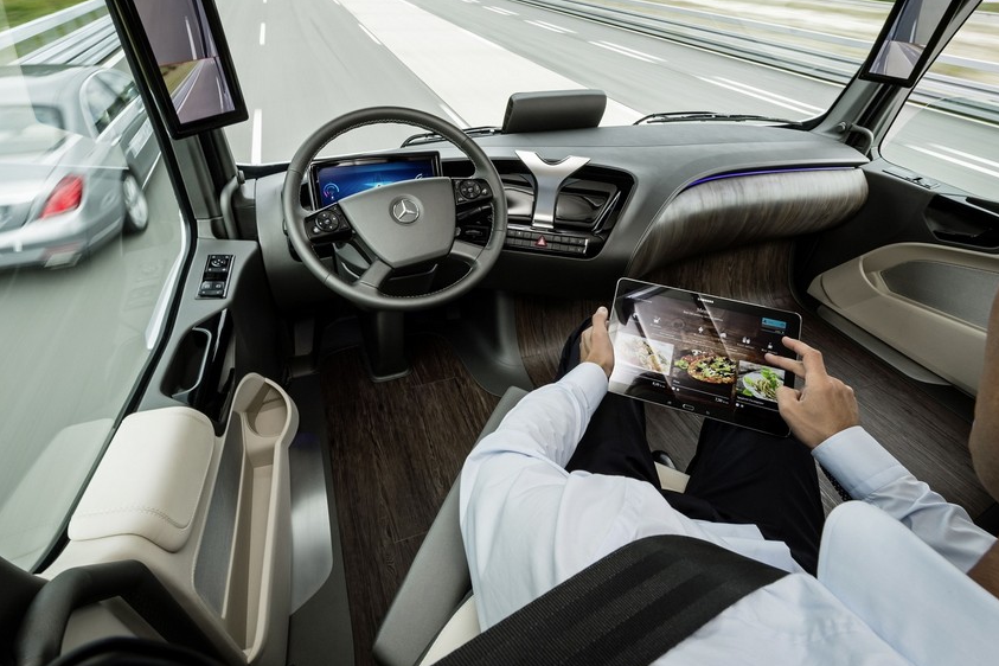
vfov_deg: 70.1
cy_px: 286
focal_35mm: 17
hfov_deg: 93.2
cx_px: 472
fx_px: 472
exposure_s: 1/20
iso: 400
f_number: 14
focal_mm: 14
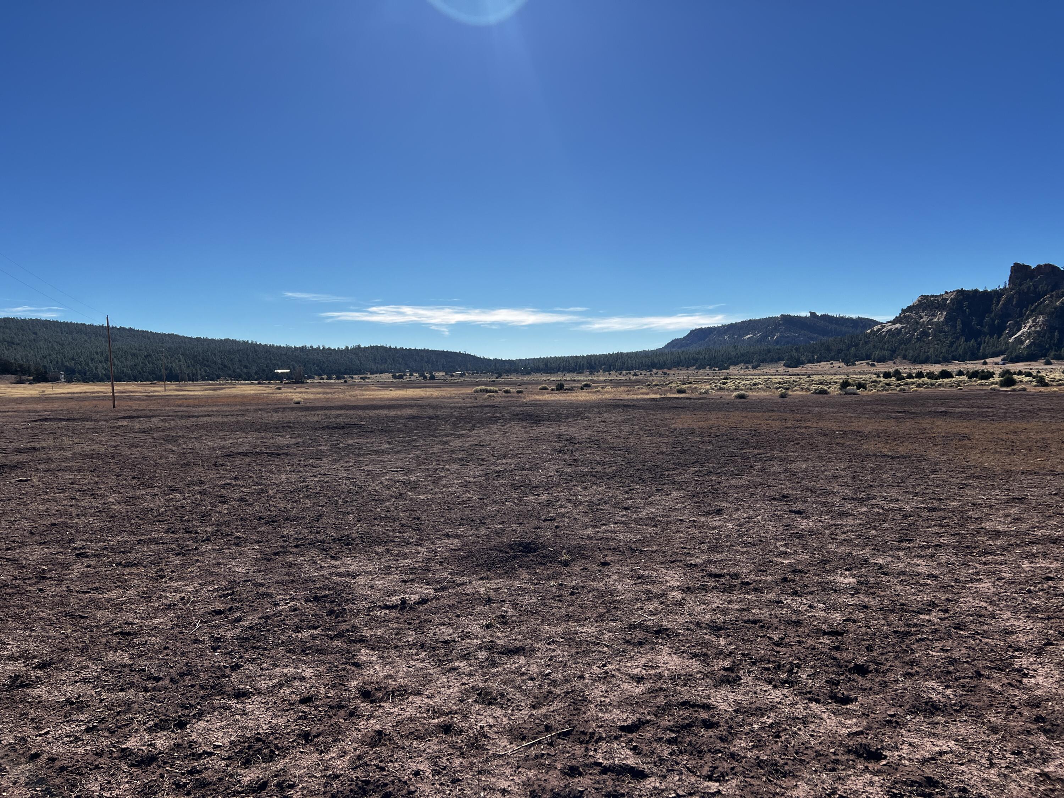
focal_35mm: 26
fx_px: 799
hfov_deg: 67.3
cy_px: 399
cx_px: 532
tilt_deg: -2.6
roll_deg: +1.4
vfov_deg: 53.1
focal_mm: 5.7
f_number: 1.5
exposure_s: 1/5882
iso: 50
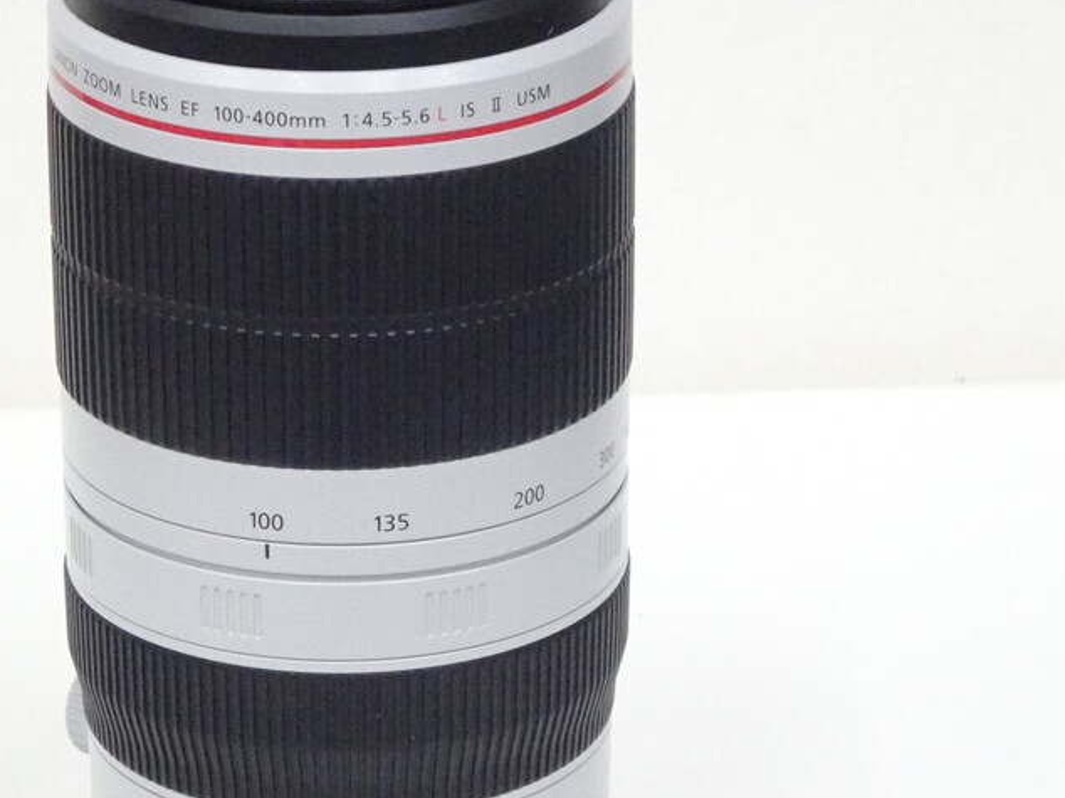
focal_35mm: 161
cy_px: 428
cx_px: 375
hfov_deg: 12.3
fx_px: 4951
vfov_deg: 9.2
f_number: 5
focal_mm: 14.54
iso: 1600
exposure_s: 1/100
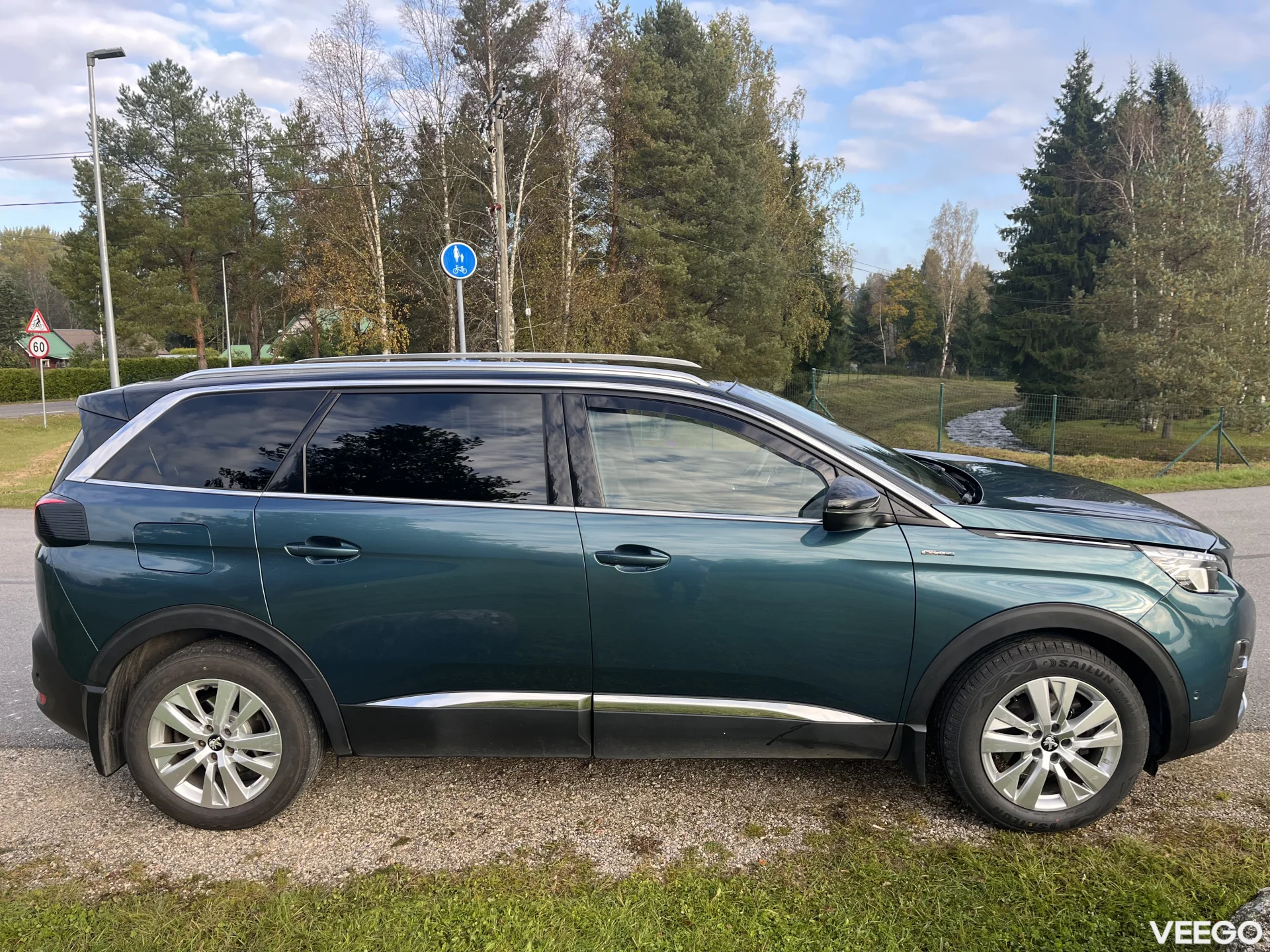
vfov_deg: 53.1
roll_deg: +1.3
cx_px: 635
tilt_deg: -7.6
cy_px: 476
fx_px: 954
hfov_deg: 67.3
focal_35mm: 26
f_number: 1.6
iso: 50
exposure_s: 1/539
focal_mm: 5.1
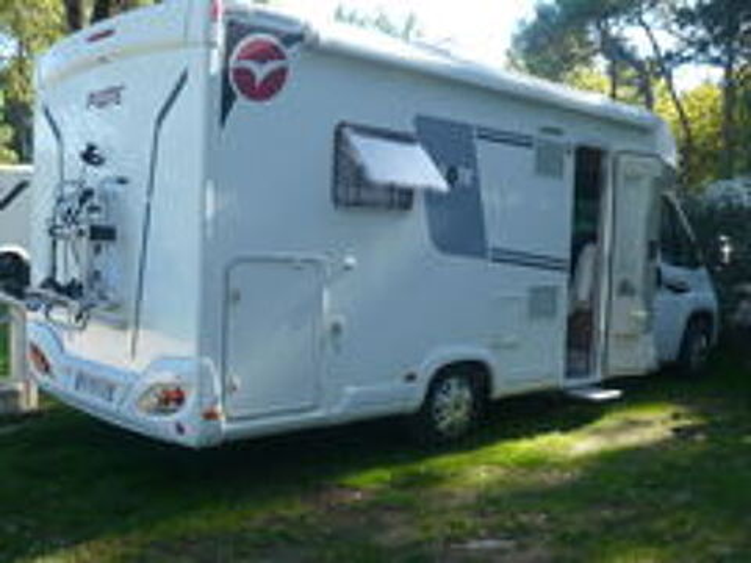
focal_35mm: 38
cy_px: 282
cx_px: 376
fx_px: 824
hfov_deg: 49.0
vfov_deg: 37.7
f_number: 3.2
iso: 100
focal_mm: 6.2
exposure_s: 1/200
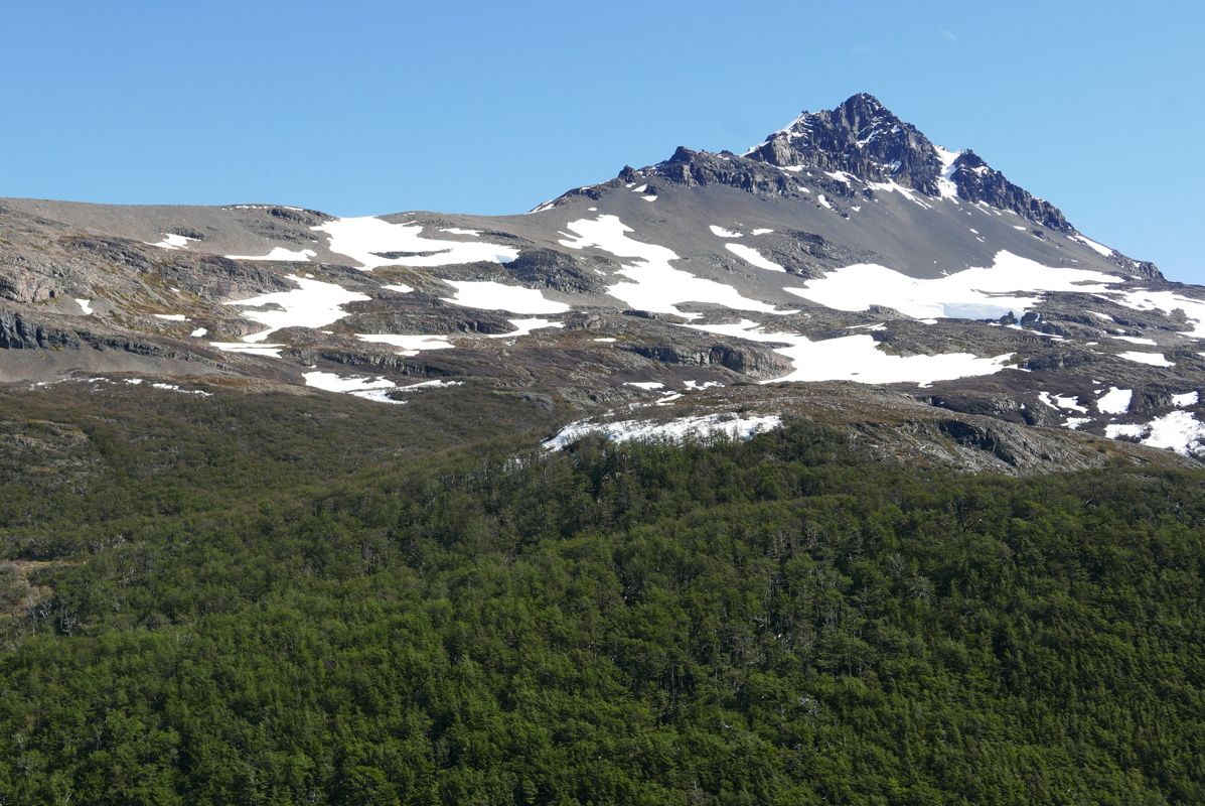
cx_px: 602
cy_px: 403
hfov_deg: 42.7
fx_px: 1541
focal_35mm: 46
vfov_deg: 29.3
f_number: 5.6
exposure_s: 1/640
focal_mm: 20.6
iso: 200
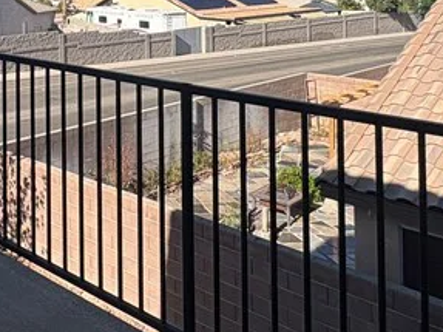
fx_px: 640
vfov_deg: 26.6
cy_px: -40
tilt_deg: +0.8
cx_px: -3
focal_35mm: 50
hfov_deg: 34.6
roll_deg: +1.6
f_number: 2.2
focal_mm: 2.22
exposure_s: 1/2342
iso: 50
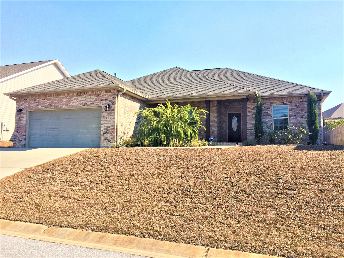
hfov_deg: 61.7
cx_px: 172
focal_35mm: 29
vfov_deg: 48.2
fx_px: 288
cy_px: 129
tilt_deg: +4.3
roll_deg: -1.1
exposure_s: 1/920
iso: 32
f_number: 2.2
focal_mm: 4.15
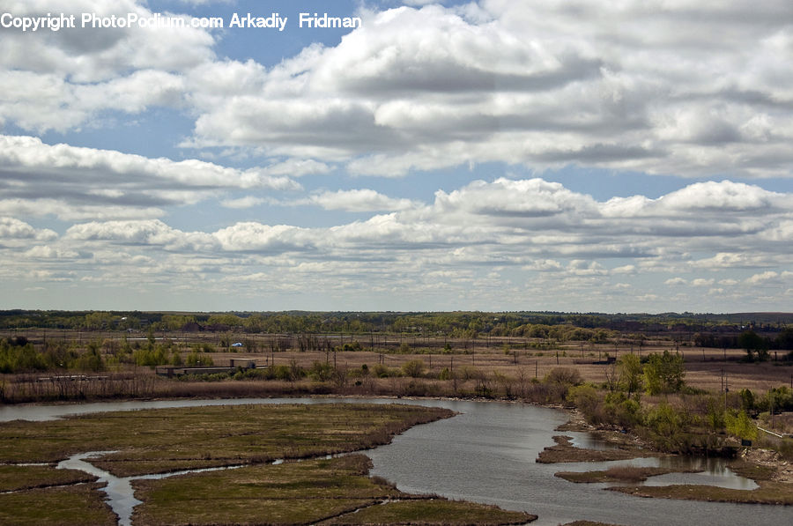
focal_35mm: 72
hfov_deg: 28.1
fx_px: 1583
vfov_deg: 18.9
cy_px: 263
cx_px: 396
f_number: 5.6
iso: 200
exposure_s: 1/500
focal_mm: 48
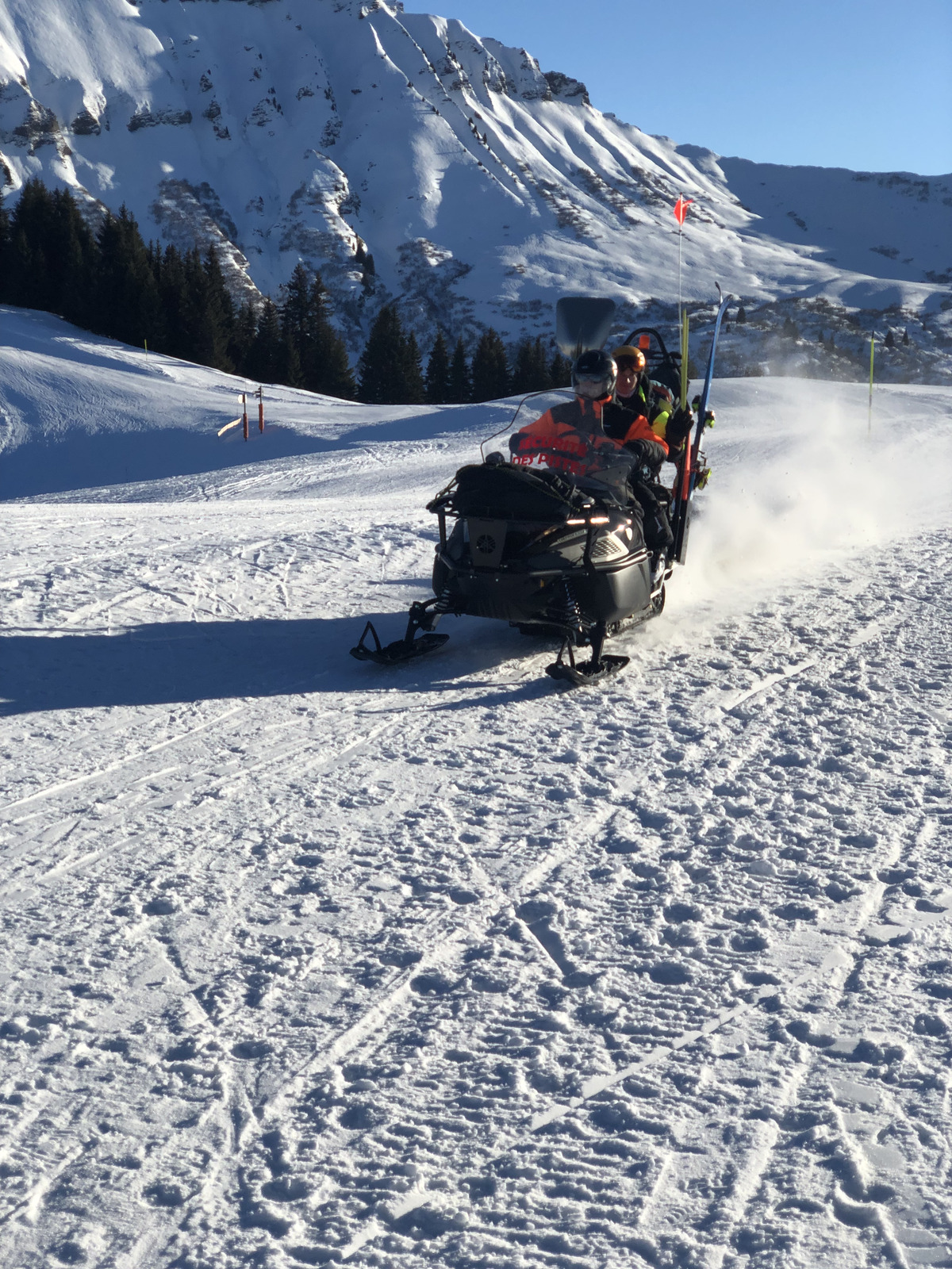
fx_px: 1907
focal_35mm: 52
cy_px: 634
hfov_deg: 28.0
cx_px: 476
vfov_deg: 36.8
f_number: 2.4
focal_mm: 6
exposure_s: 1/1799
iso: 16
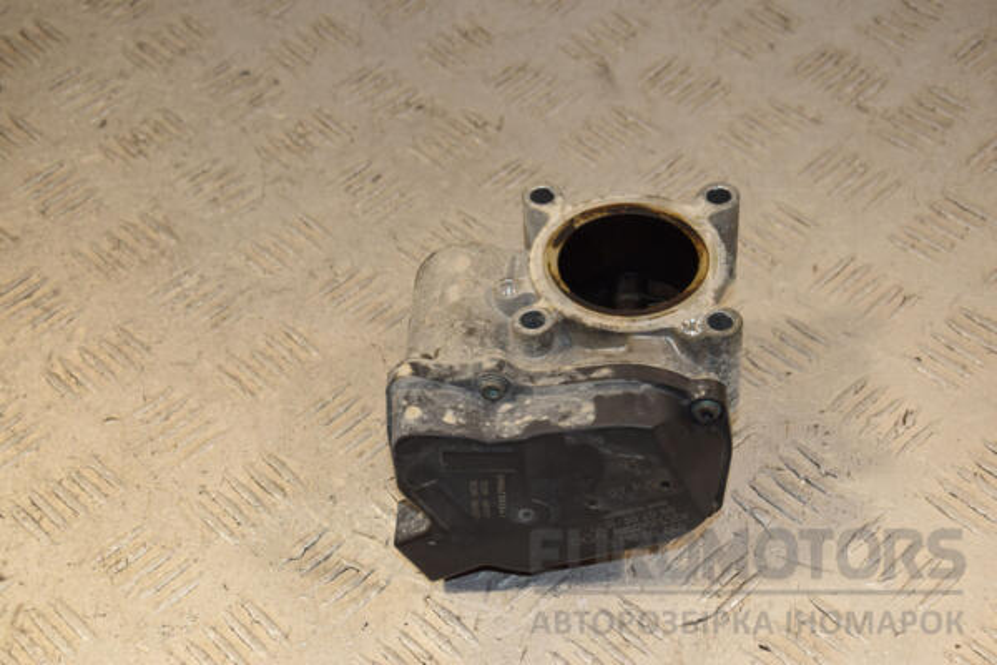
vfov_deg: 18.2
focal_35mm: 75
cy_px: 332
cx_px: 498
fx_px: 2077
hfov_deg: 27.0
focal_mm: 50
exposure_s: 1/200
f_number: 7.1
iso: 800
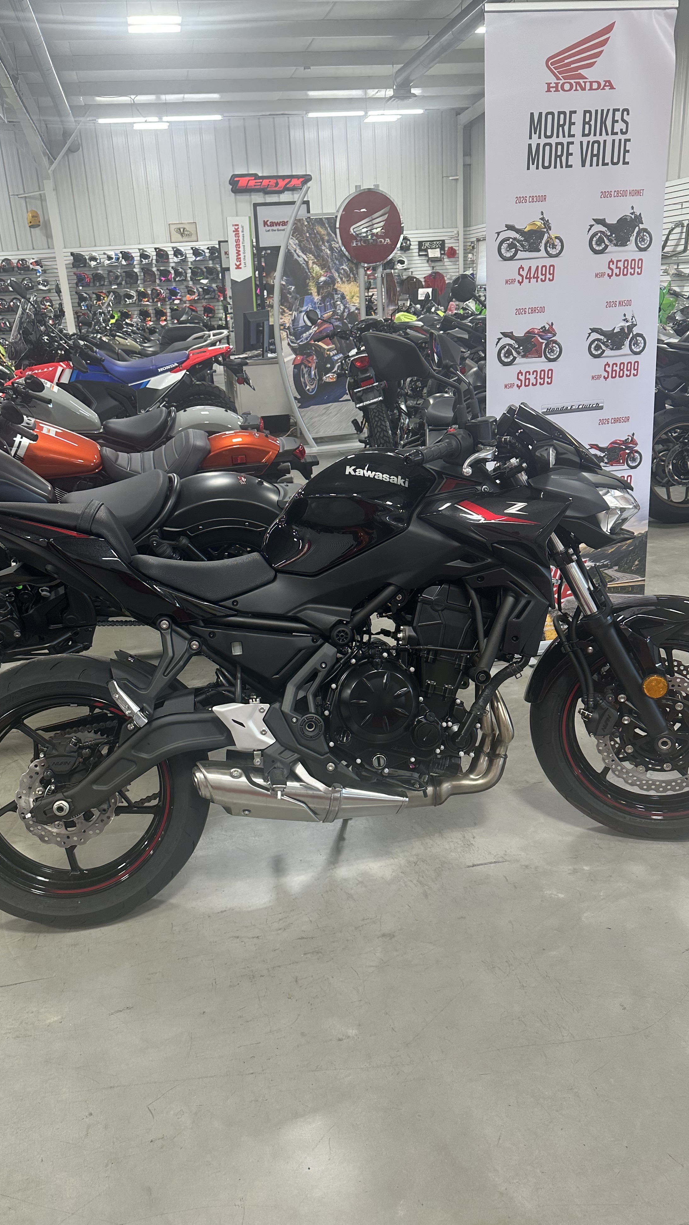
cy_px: 627
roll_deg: +3.4
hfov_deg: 42.9
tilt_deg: -20.5
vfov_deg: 69.9
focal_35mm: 27
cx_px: 325
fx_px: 877
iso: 125
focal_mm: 6.86
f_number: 1.78
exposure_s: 1/120
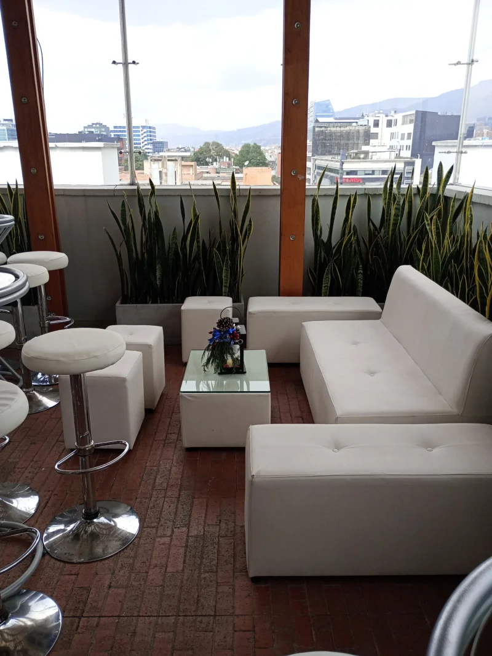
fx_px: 531
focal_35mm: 28
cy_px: 328
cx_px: 246
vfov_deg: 63.4
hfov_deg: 49.7
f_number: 1.8
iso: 100
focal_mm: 4.27
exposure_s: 1/201
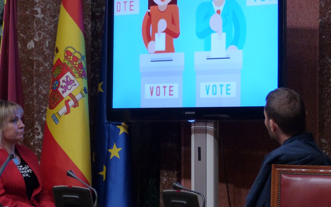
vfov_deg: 7.3
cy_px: 92
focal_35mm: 180
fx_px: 1624
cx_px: 159
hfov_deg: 11.6
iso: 400
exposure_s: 1/60
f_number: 2.8
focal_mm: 25.2
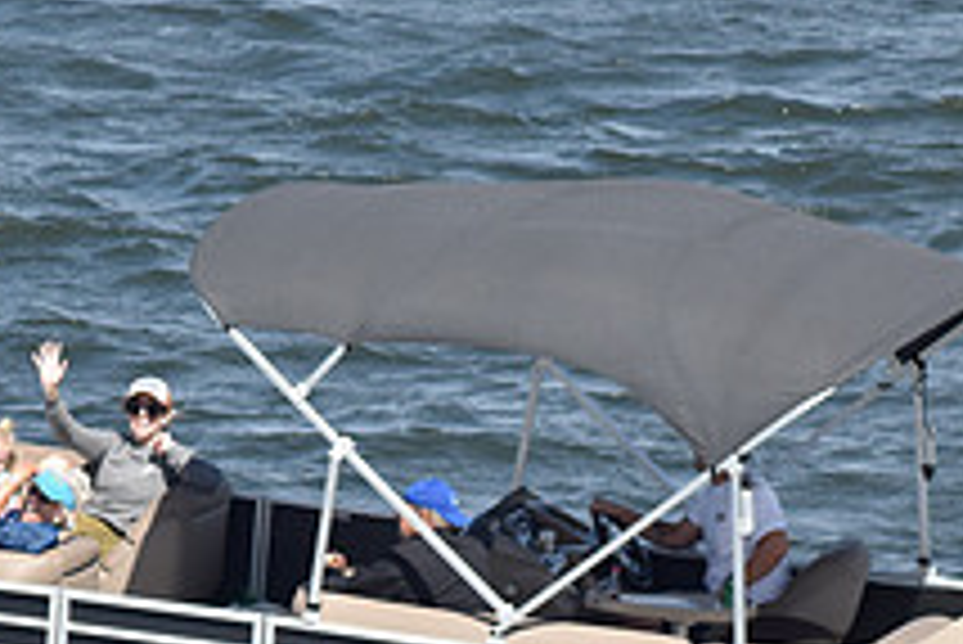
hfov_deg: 3.6
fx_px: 15257
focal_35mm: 570
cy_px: 867
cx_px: 230
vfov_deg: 2.4
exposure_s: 1/1000
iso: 400
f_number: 9.5
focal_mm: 140
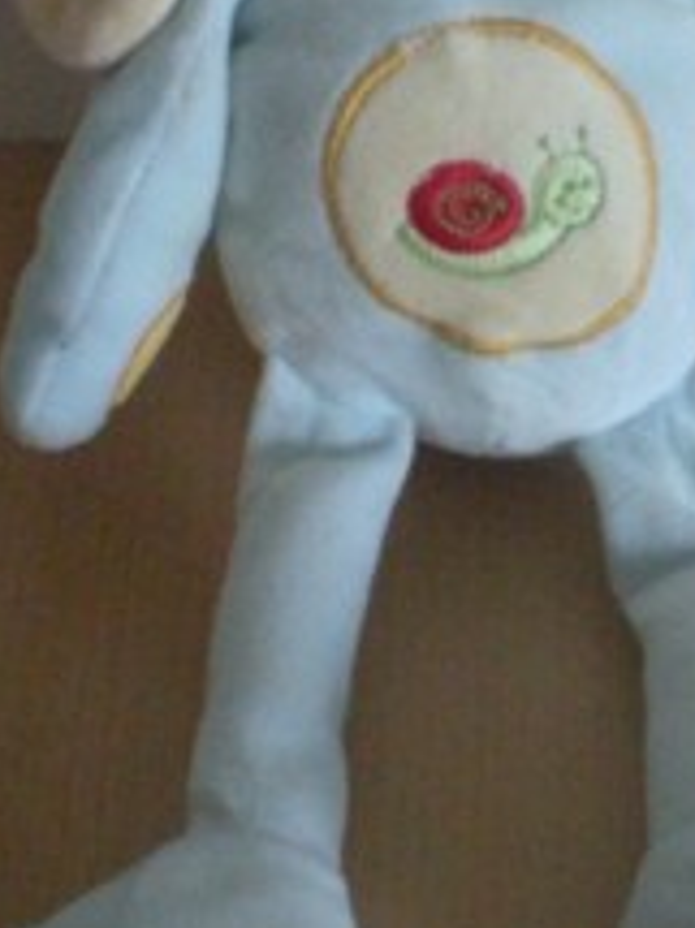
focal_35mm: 92
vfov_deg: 21.1
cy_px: 177
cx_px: 453
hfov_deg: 16.0
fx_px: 2465
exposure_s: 1/8
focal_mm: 6.3
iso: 718
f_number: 3.1
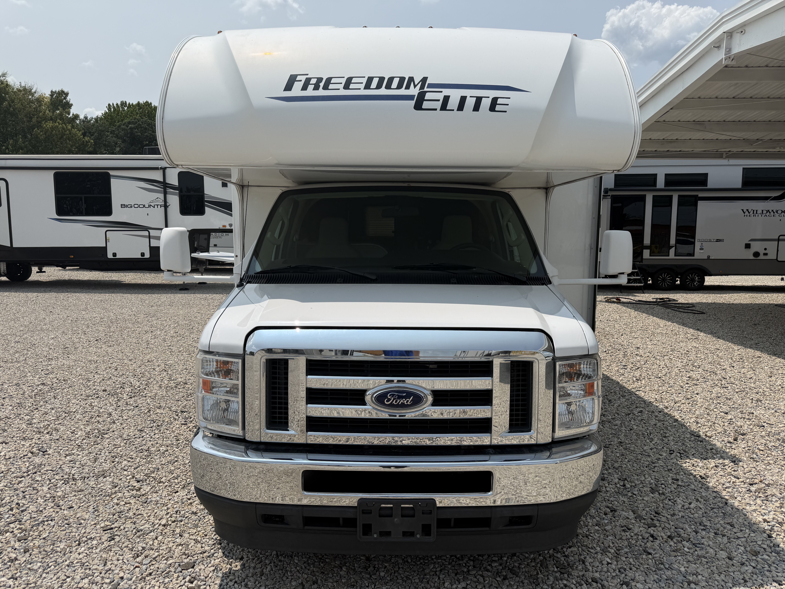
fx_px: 544
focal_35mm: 24
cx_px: 392
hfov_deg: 71.6
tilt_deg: -6.6
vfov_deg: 56.8
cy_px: 294
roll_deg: -0.4
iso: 80
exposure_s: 1/9091
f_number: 1.78
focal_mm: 6.76
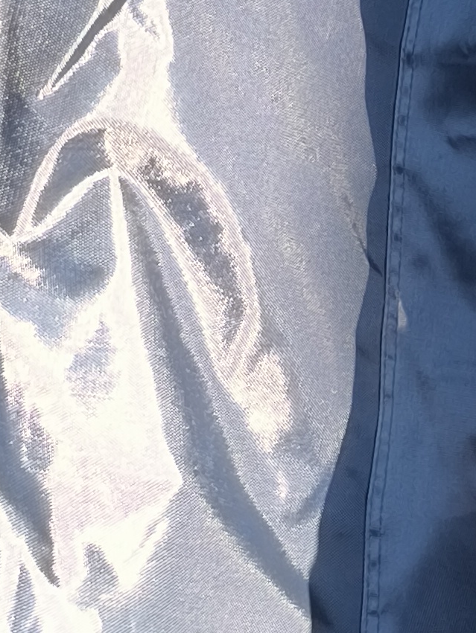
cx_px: 95
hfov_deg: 11.8
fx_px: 2290
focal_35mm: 125
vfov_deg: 12.8
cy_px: -798
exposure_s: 1/100
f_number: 1.79
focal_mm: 4.69
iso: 59
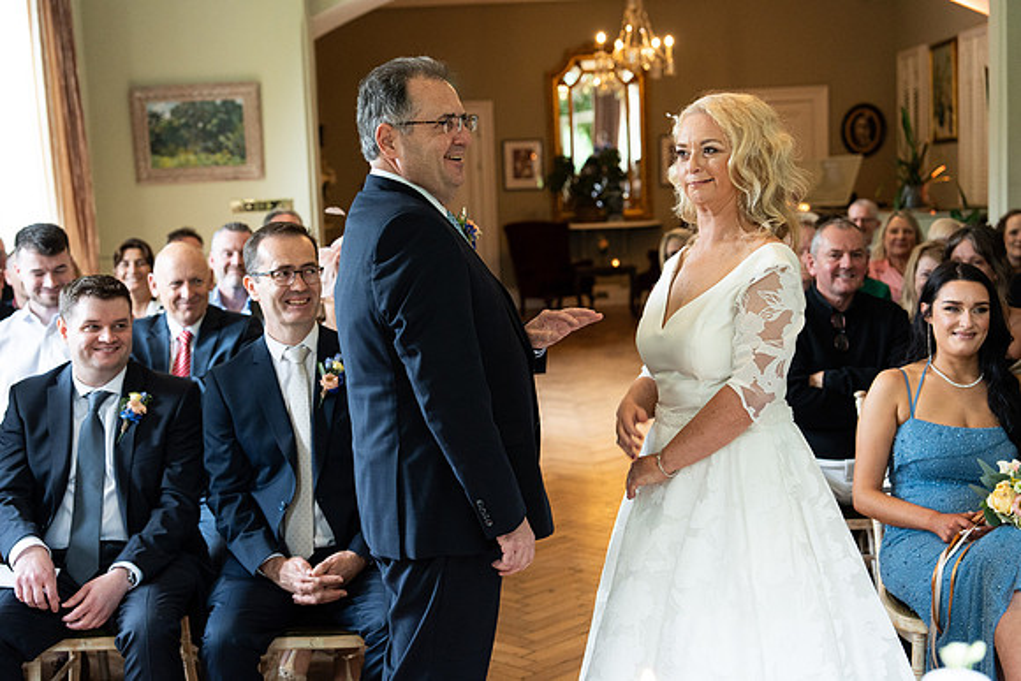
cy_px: 340
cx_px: 510
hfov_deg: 39.6
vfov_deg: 27.0
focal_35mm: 50
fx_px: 1418
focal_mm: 50
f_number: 3.5
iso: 3200
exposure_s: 1/200
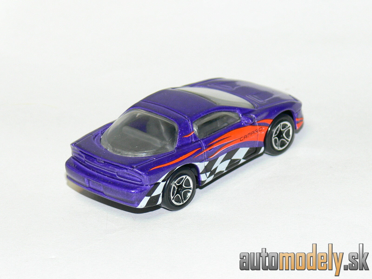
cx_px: 186
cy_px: 140
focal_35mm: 160
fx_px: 1719
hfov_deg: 12.3
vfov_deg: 9.3
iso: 100
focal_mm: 21.3
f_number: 3.2
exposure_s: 1/30
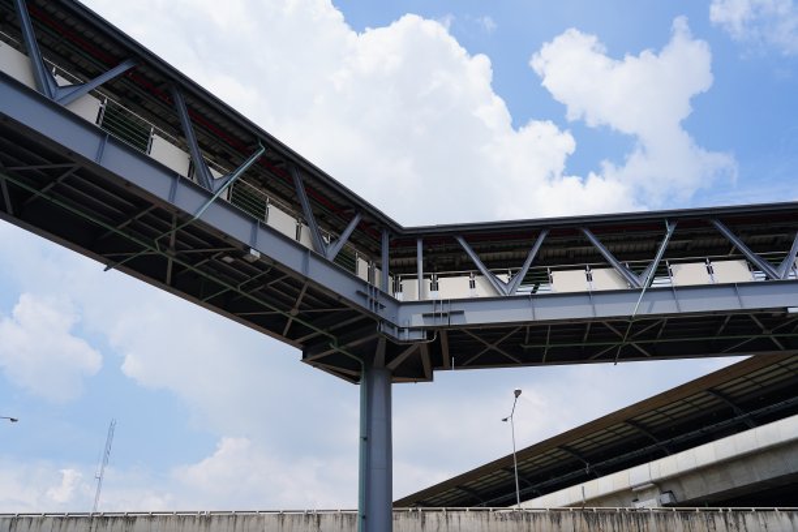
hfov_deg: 60.3
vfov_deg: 42.3
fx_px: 687
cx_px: 399
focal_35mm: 31
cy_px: 266
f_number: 4
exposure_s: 1/1250
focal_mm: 31
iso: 100
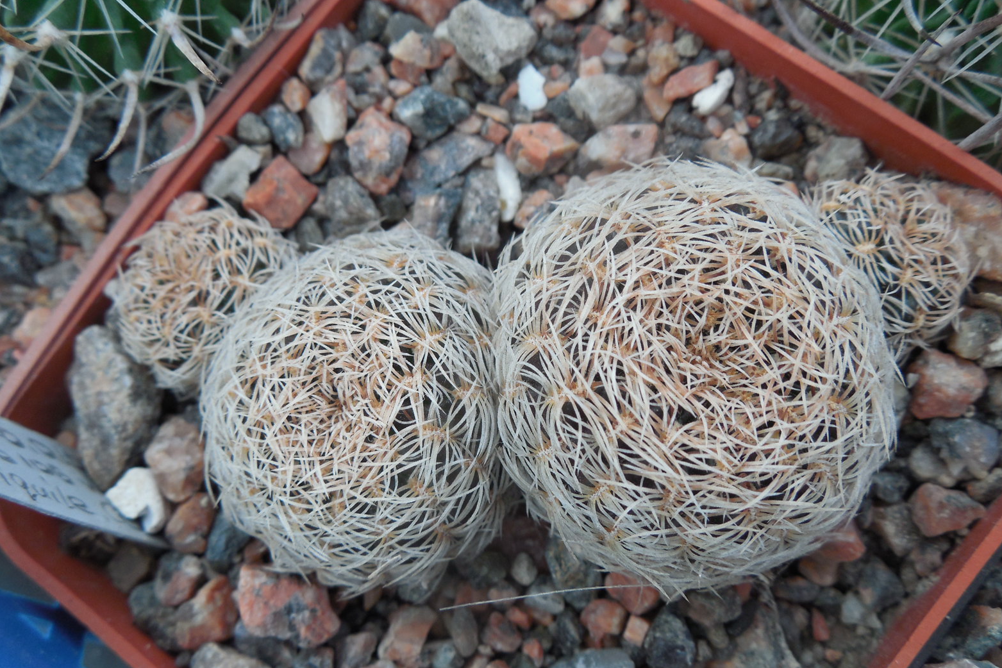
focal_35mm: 33
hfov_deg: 57.2
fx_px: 918
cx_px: 492
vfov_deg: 40.0
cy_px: 351
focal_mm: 5.6
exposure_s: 1/30
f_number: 3.6
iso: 125
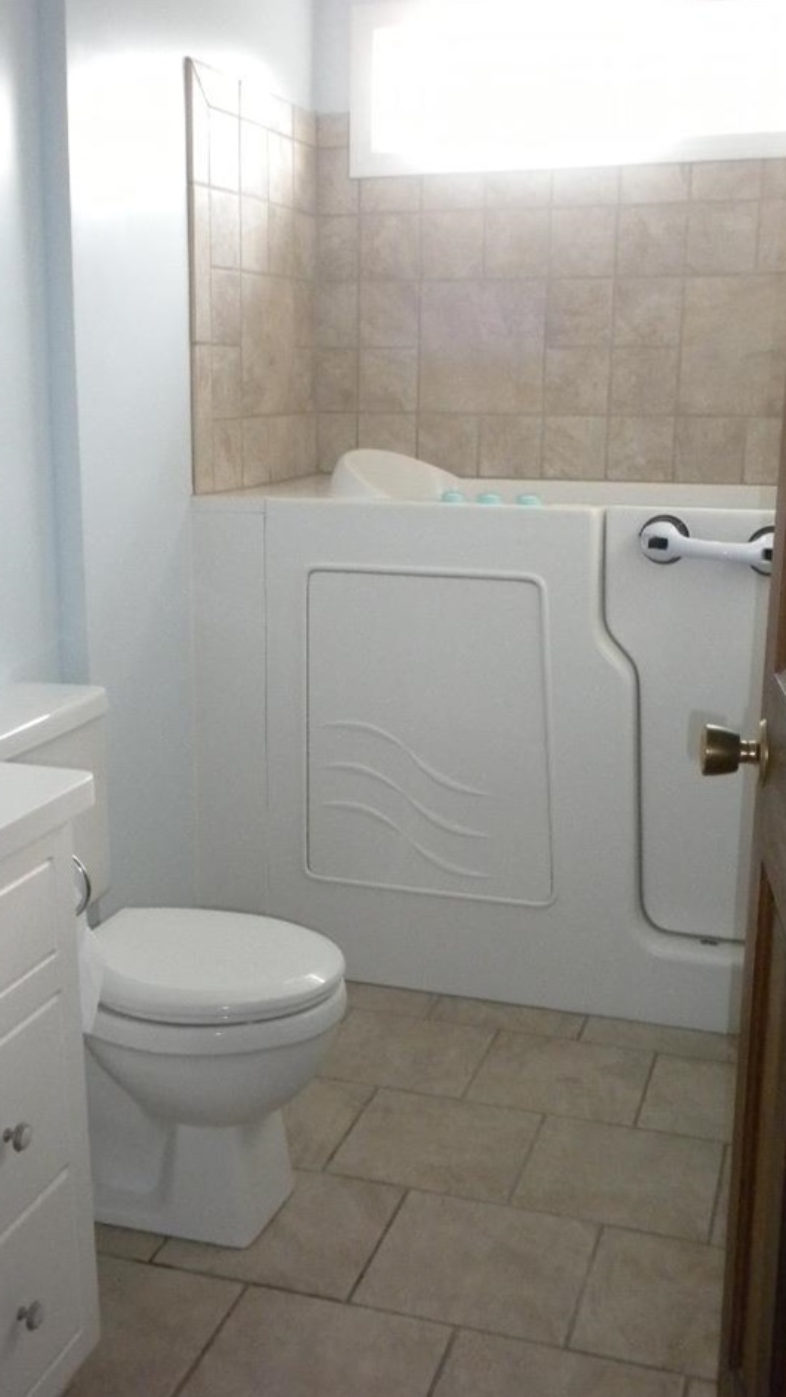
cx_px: 358
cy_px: 707
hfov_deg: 29.0
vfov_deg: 49.4
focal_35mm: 41
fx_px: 1519
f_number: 3.5
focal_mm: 6.6
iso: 400
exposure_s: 1/33
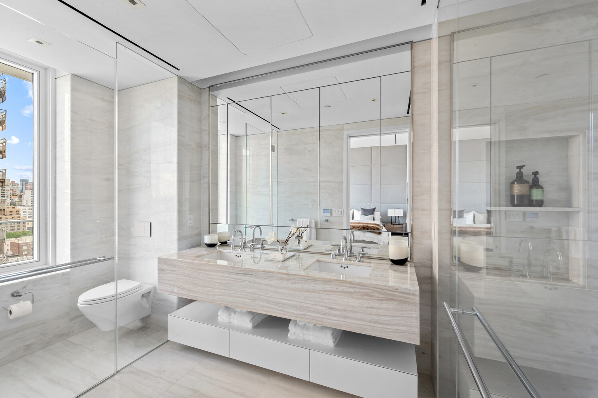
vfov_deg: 81.1
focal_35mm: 14
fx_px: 232
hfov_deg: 104.3
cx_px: 299
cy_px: 199
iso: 250
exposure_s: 1/1.25
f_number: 16
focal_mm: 14
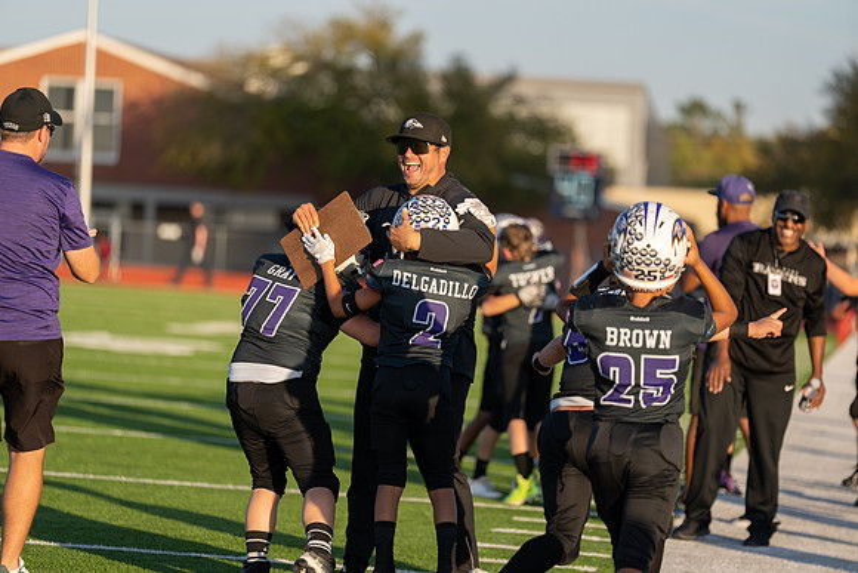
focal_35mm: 180
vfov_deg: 7.6
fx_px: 4291
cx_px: 429
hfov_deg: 11.4
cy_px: 286
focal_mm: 180
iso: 100
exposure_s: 1/800
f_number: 2.8
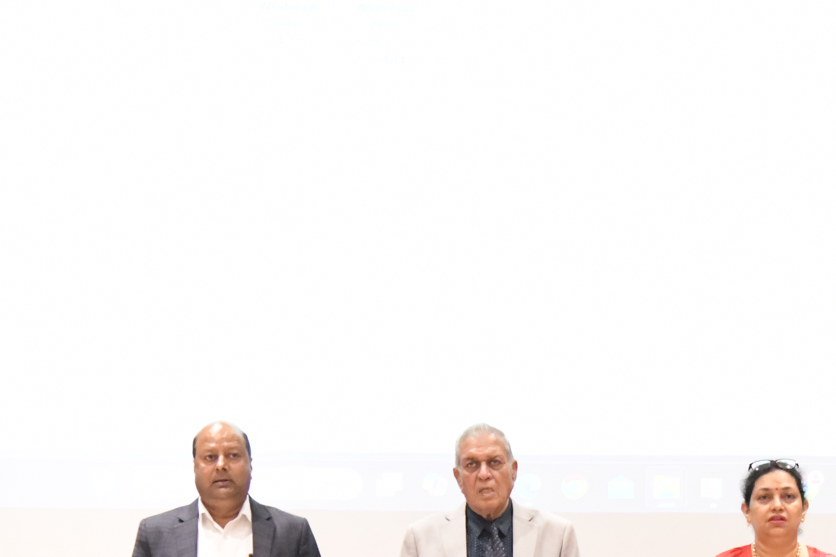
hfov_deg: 17.3
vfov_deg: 11.5
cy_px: 596
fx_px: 2740
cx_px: 565
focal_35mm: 118
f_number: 4
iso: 12800
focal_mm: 46
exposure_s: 1/125
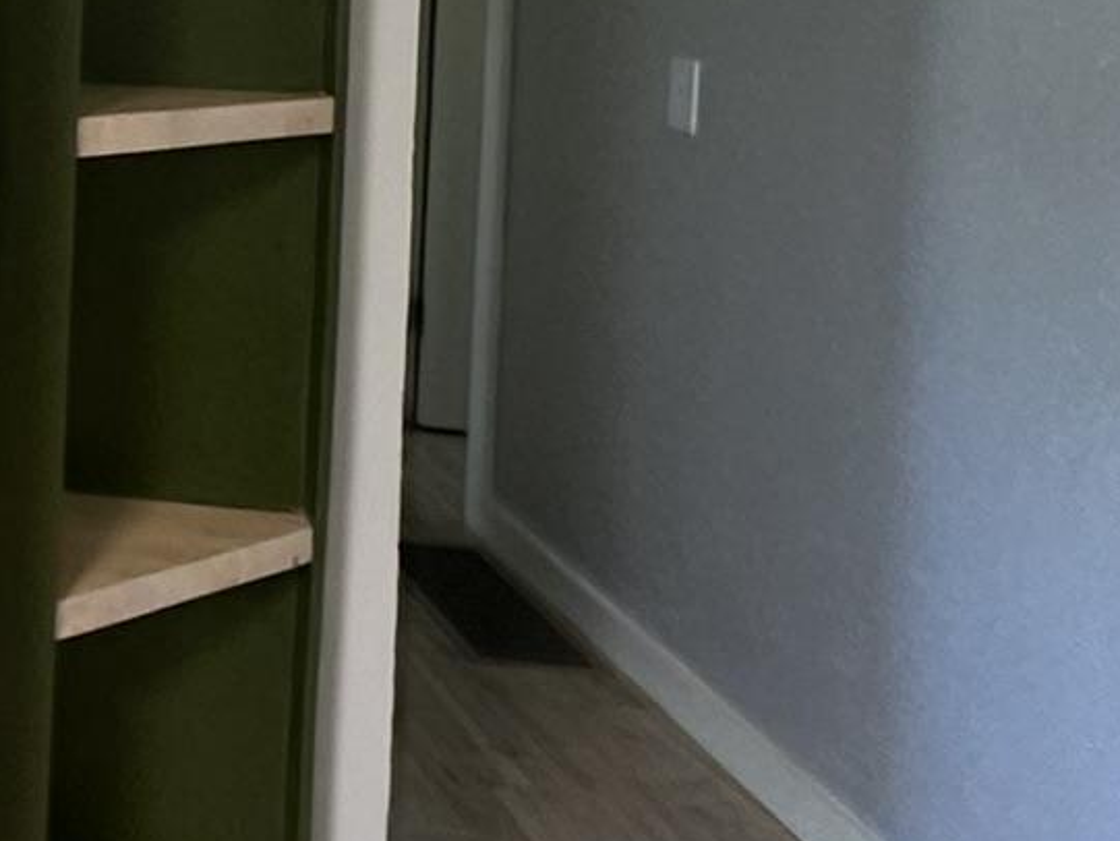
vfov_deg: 25.9
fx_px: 1715
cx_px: -646
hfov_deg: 25.2
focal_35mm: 53
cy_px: -27
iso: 400
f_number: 2.2
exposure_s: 1/60
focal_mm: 2.22
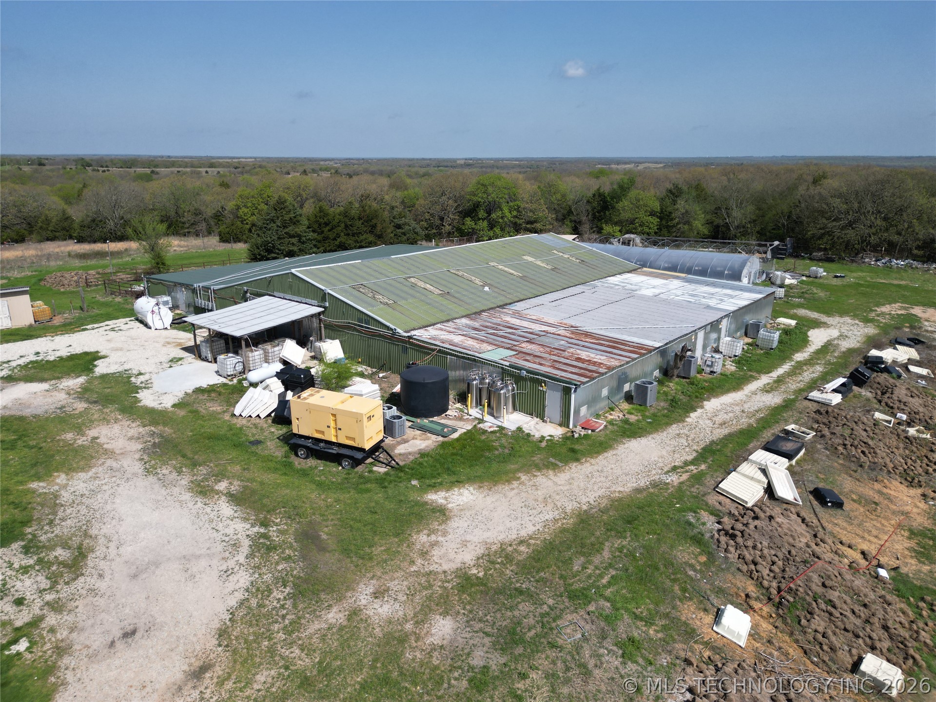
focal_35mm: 24
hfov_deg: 71.6
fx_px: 649
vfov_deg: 56.8
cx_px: 468
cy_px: 351
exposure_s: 1/4000
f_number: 1.7
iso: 110
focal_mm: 6.72
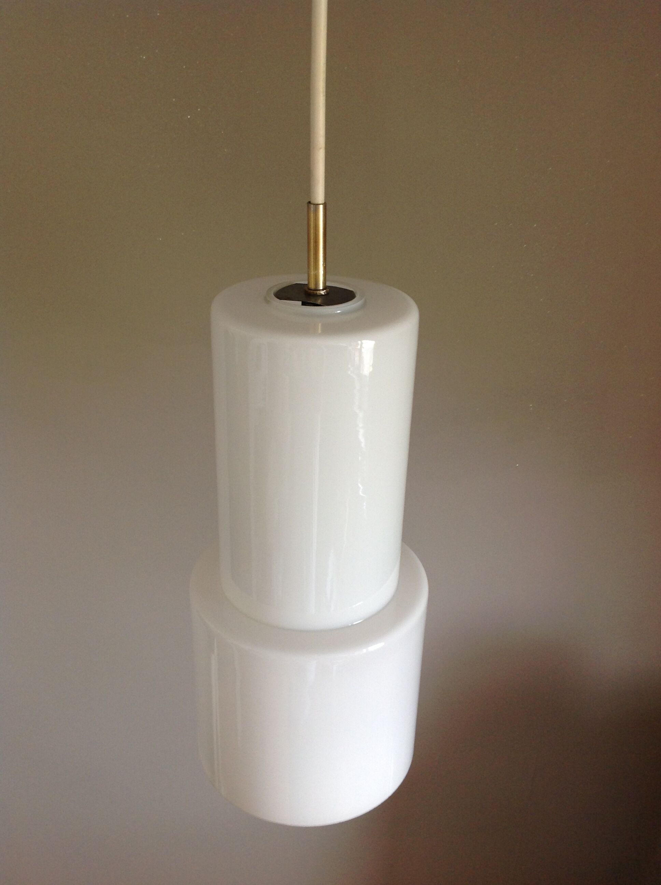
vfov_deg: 52.7
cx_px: 330
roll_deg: -0.8
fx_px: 893
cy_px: 442
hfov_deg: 40.6
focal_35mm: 35
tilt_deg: -27.8
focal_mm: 4.28
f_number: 2.4
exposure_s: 1/15
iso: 80
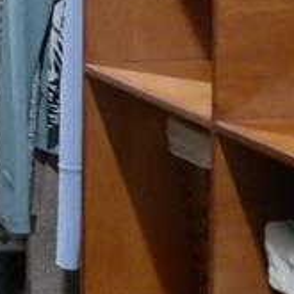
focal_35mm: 158
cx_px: -442
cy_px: -32
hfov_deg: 9.6
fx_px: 1518
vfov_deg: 10.9
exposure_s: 1/40
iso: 1600
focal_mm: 20
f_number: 3.5
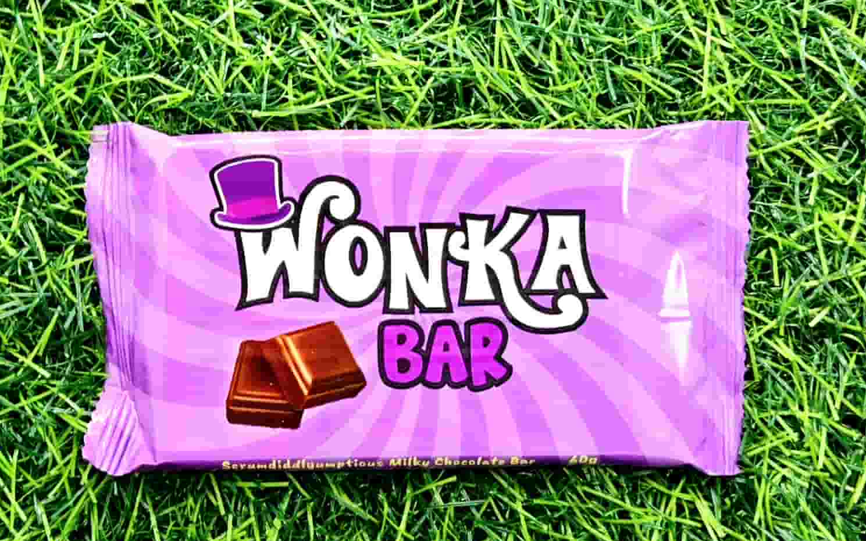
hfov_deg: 58.1
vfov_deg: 38.3
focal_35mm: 33
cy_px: 307
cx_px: 430
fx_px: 779
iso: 64
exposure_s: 1/182
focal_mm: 5.4
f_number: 1.8
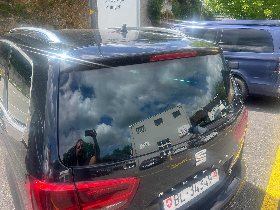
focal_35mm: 26
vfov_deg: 53.1
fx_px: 210
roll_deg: -1.0
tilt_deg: -18.6
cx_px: 140
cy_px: 105
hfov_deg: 67.3
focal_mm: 5.7
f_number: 1.5
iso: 50
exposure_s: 1/1029
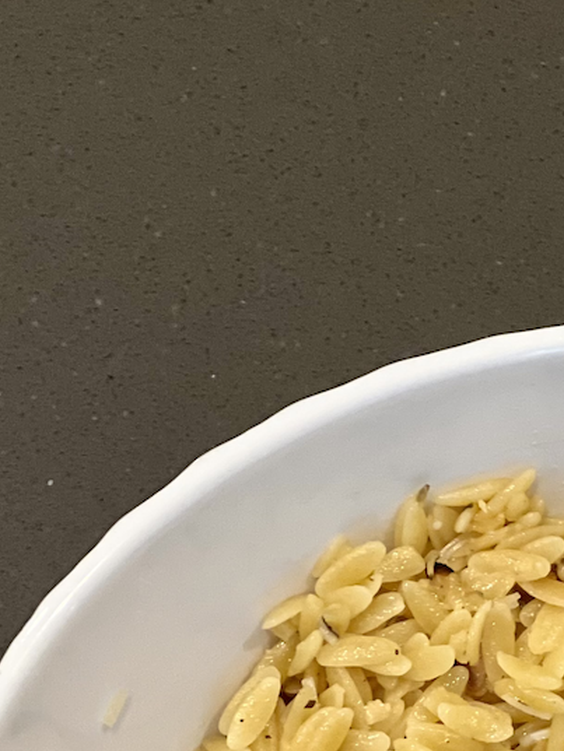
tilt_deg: -77.5
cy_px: 928
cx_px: 670
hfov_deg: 7.7
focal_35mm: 191
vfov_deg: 10.2
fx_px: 4148
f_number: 2.8
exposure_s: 1/40
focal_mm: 9
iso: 250
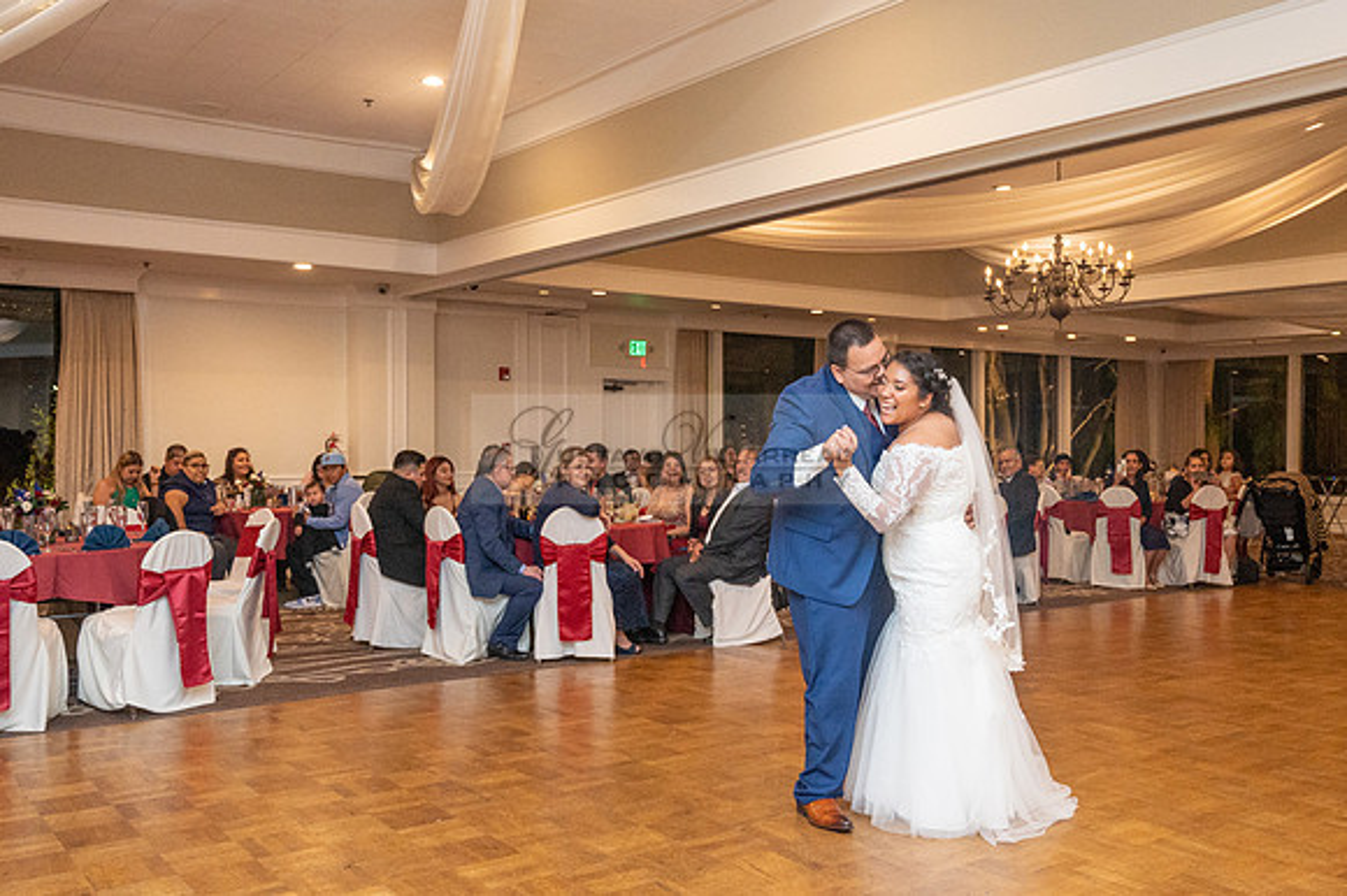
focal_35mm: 33
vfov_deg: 39.5
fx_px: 1248
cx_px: 717
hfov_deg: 56.7
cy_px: 462
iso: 2500
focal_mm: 24
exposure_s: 1/200
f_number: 4
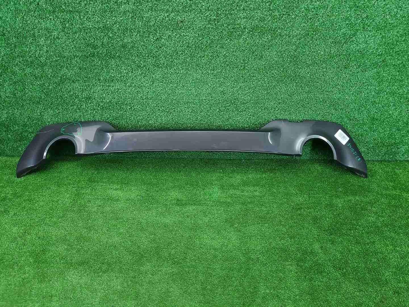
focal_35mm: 26
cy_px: 154
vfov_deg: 53.1
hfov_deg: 67.3
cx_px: 204
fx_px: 307
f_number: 1.8
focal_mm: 5.4
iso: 182
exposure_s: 1/50
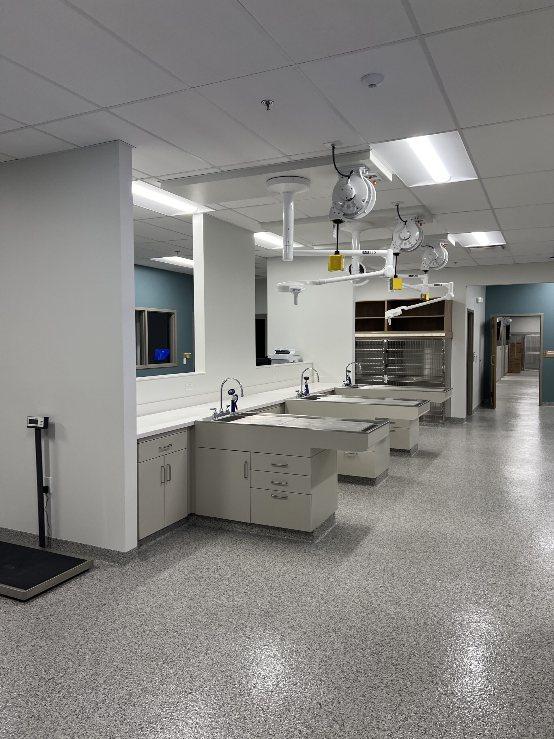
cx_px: 277
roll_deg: +1.1
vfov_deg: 67.3
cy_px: 370
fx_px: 555
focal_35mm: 26
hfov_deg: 53.1
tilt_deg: +1.4
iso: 64
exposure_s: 1/100
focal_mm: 5.7
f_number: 1.5
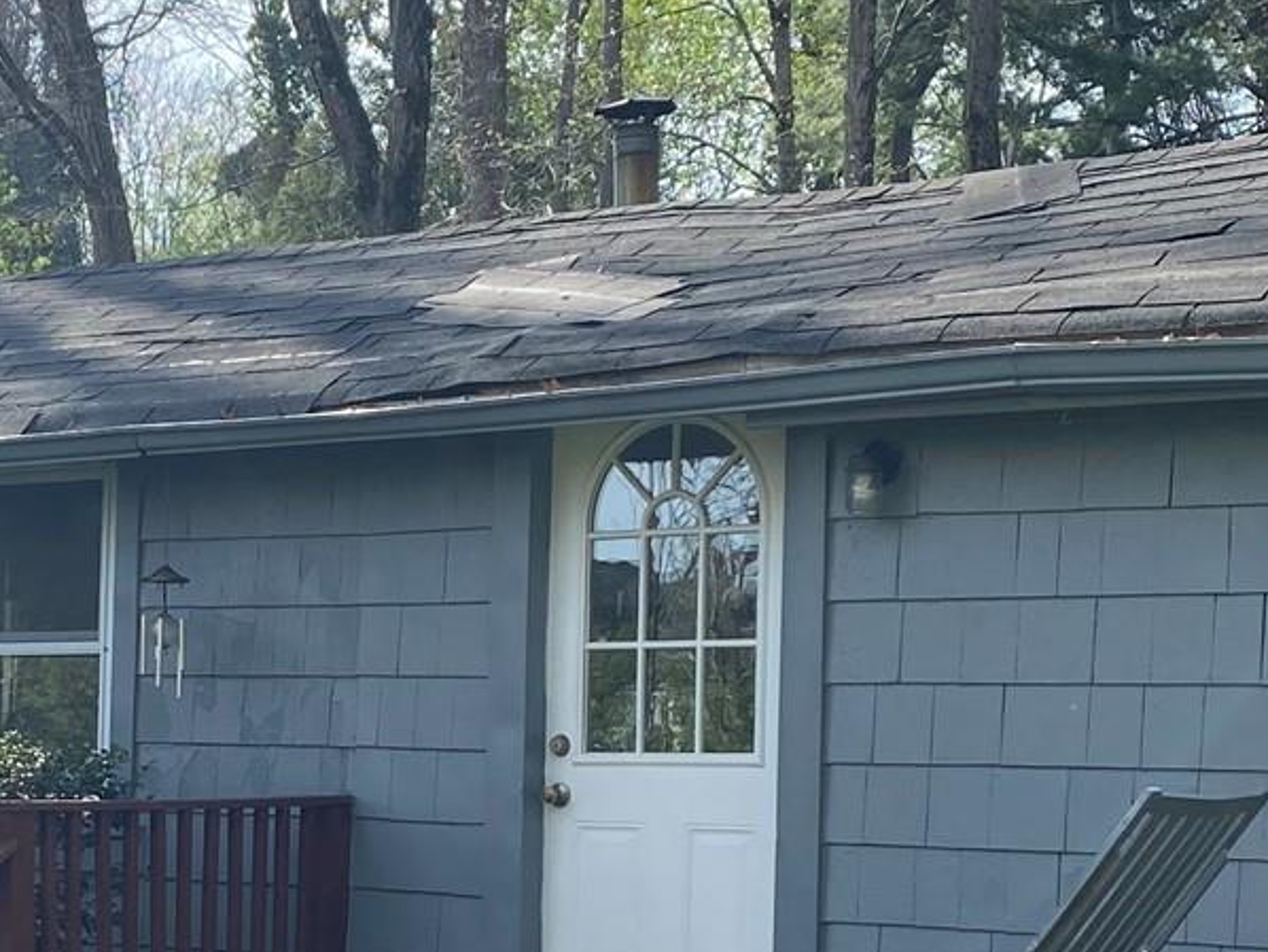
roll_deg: -1.2
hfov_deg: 21.6
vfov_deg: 16.3
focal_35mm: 89
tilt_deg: -2.3
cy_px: 899
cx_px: 204
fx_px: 3261
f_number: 1.8
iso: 32
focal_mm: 4.25
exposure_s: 1/1182
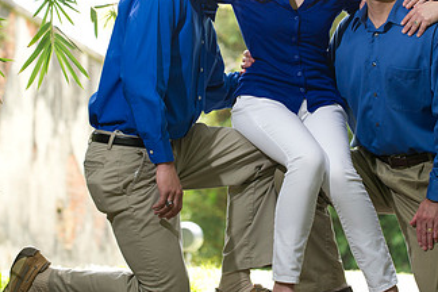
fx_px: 2397
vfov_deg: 7.0
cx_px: 258
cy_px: 89
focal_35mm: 197
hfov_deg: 10.4
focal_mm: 110
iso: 320
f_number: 4
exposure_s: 1/125
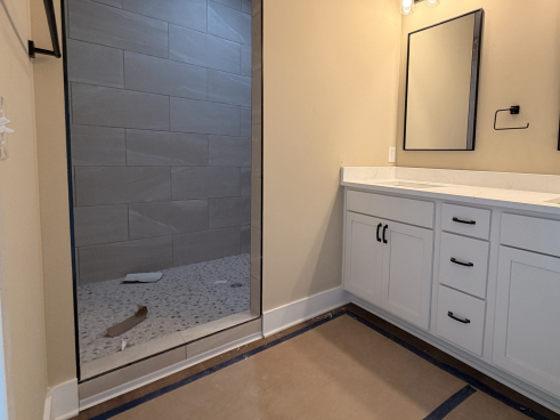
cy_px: 183
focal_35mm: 19
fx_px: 307
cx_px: 369
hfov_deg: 82.1
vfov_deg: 68.4
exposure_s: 1/120
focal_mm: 2.22
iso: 200
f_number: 2.2
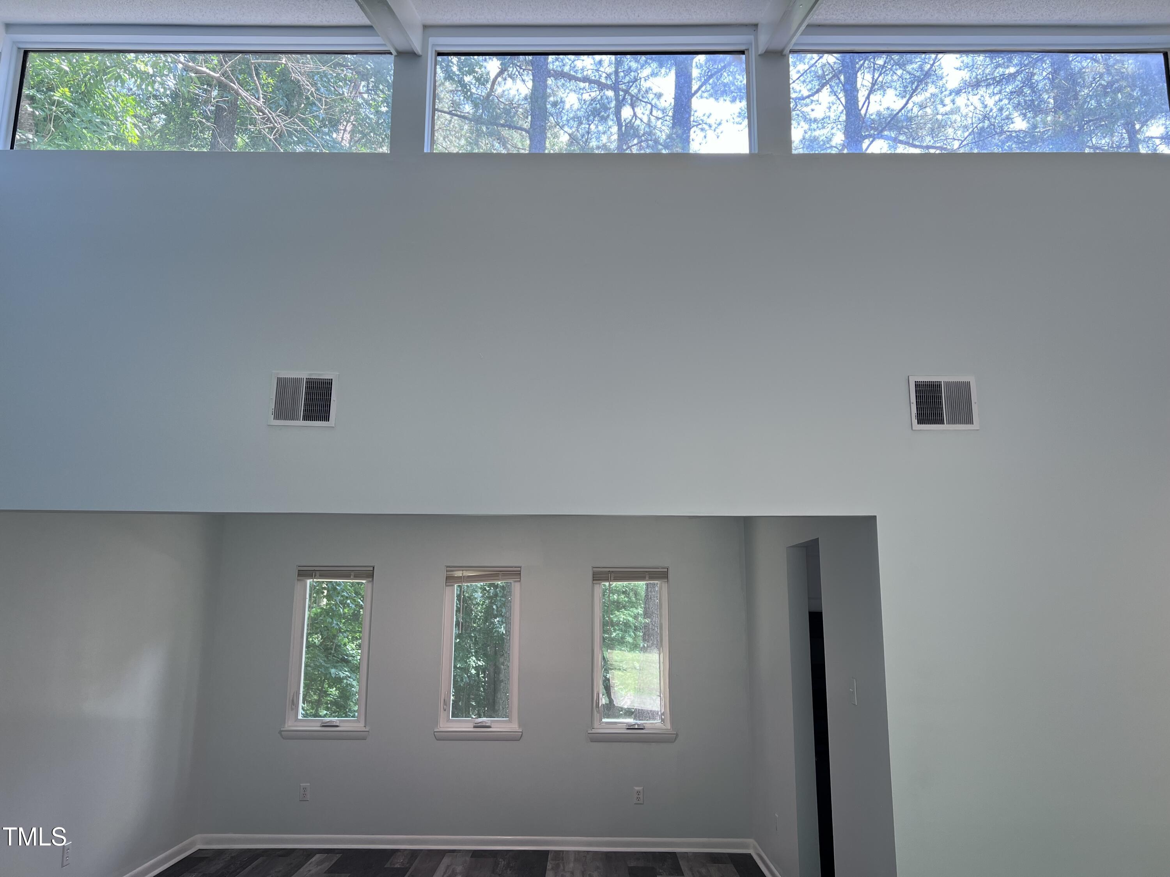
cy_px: 438
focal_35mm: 26
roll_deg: -0.5
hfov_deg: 67.3
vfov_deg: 53.1
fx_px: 879
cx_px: 585
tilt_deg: +9.2
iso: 64
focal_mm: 5.7
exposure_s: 1/136
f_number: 1.5
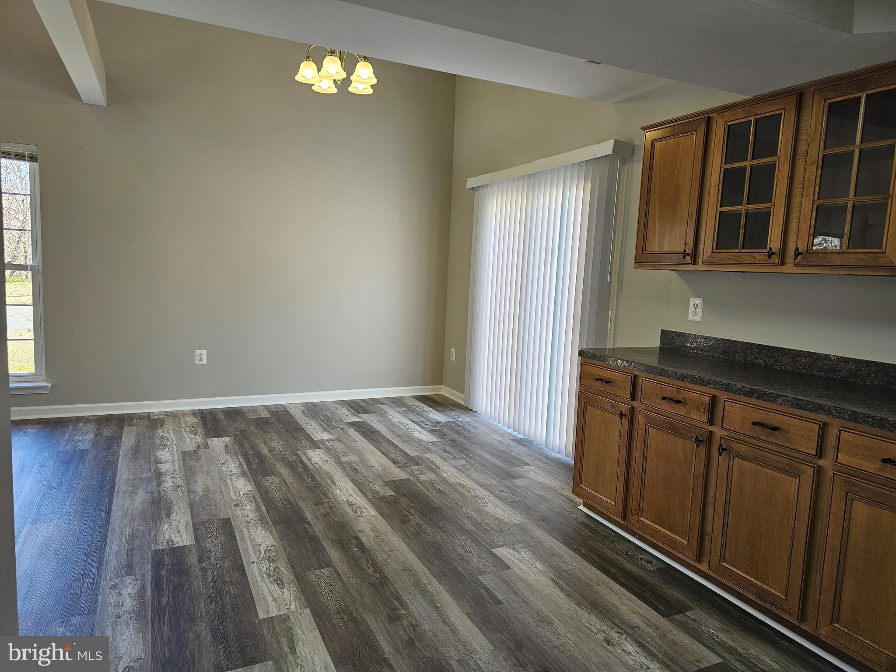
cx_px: 448
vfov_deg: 58.9
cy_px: 336
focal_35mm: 23
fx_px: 595
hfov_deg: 73.9
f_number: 1.7
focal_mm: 6.3
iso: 80
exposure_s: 1/120
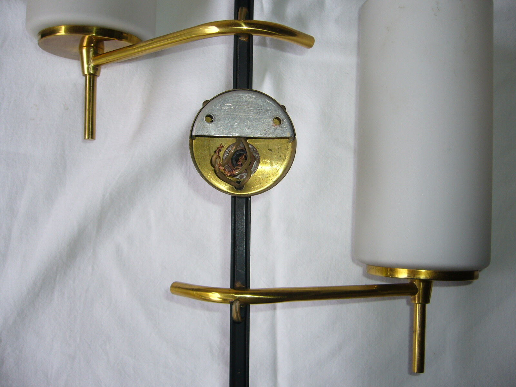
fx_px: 522
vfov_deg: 40.7
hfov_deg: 52.6
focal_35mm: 35
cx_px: 258
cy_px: 194
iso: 80
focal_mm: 5.8
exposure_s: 1/60
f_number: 2.8
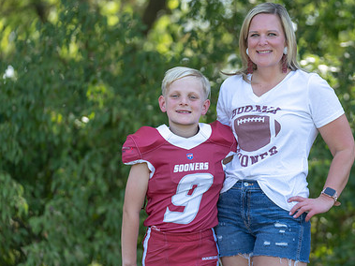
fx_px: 2071
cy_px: 128
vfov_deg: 7.3
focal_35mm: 202
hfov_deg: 9.8
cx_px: 260
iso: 100
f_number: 2.8
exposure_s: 1/400
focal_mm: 123
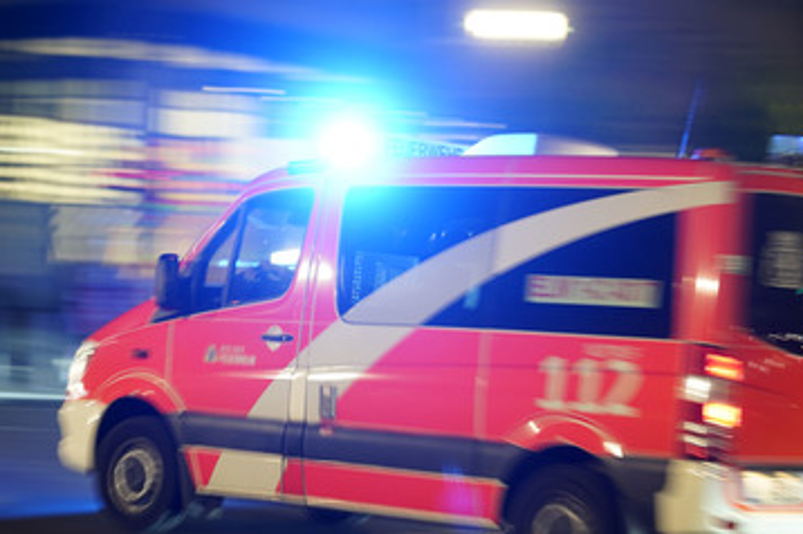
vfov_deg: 12.8
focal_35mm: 107
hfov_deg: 19.1
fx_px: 2384
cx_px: 427
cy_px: 319
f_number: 2.8
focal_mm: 85
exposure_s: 1/15
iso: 1600
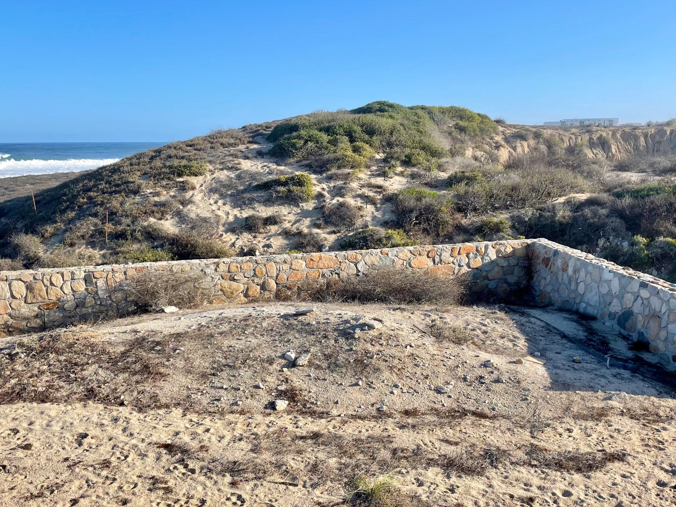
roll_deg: +1.0
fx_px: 625
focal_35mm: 32
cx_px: 377
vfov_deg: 44.0
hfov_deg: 56.7
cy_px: 297
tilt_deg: -14.6
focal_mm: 4.2
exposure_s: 1/2882
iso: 32
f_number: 1.6
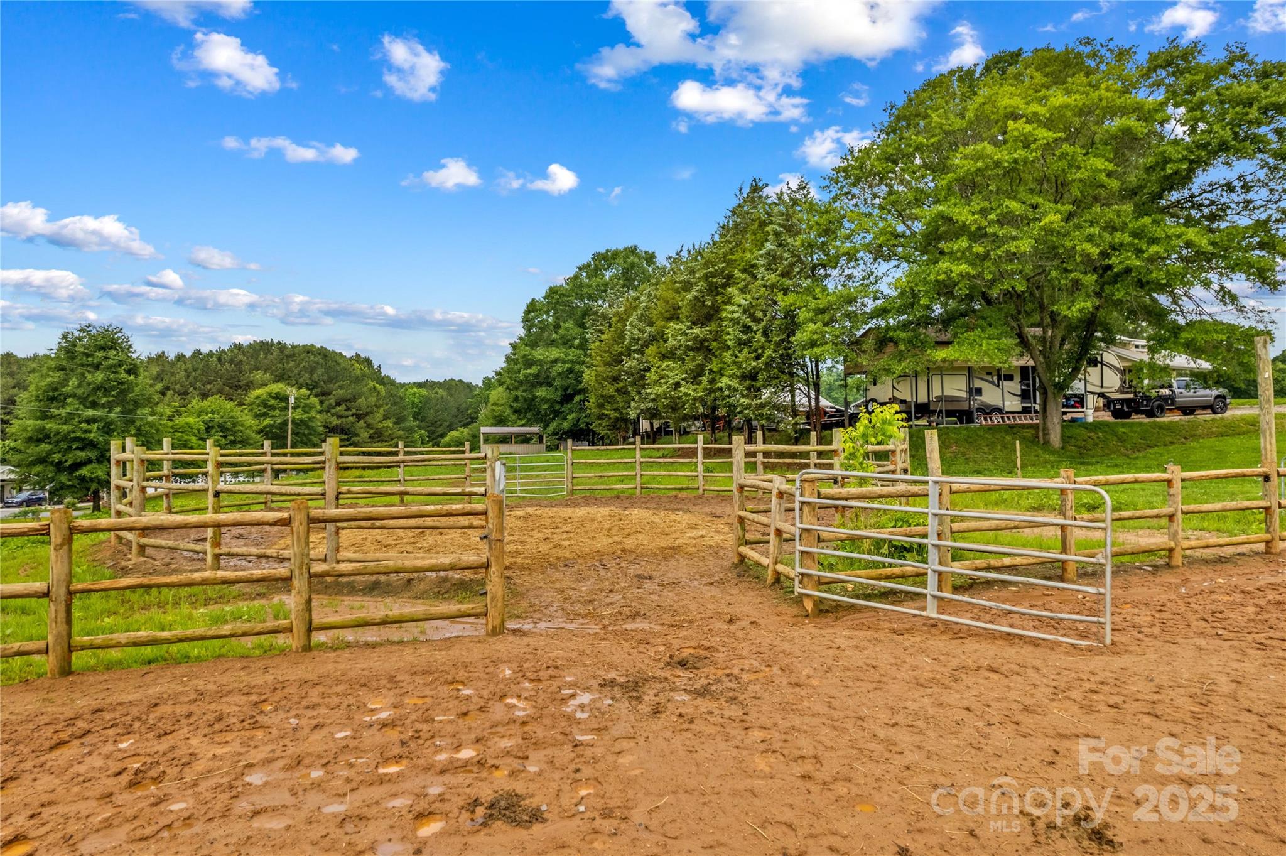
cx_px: 643
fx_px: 785
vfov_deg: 57.2
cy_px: 428
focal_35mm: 22
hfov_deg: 78.6
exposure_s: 1/1250
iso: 120
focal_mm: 8.38
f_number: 2.8
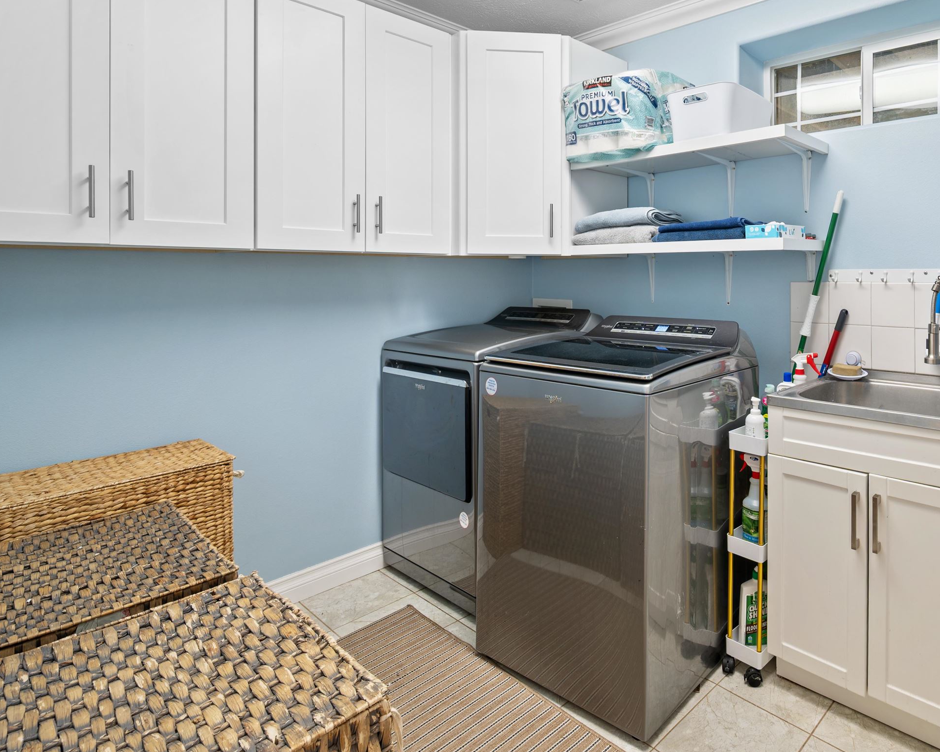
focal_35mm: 21
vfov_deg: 64.4
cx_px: 659
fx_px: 584
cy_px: 272
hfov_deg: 74.1
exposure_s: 6
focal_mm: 14
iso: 100
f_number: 8
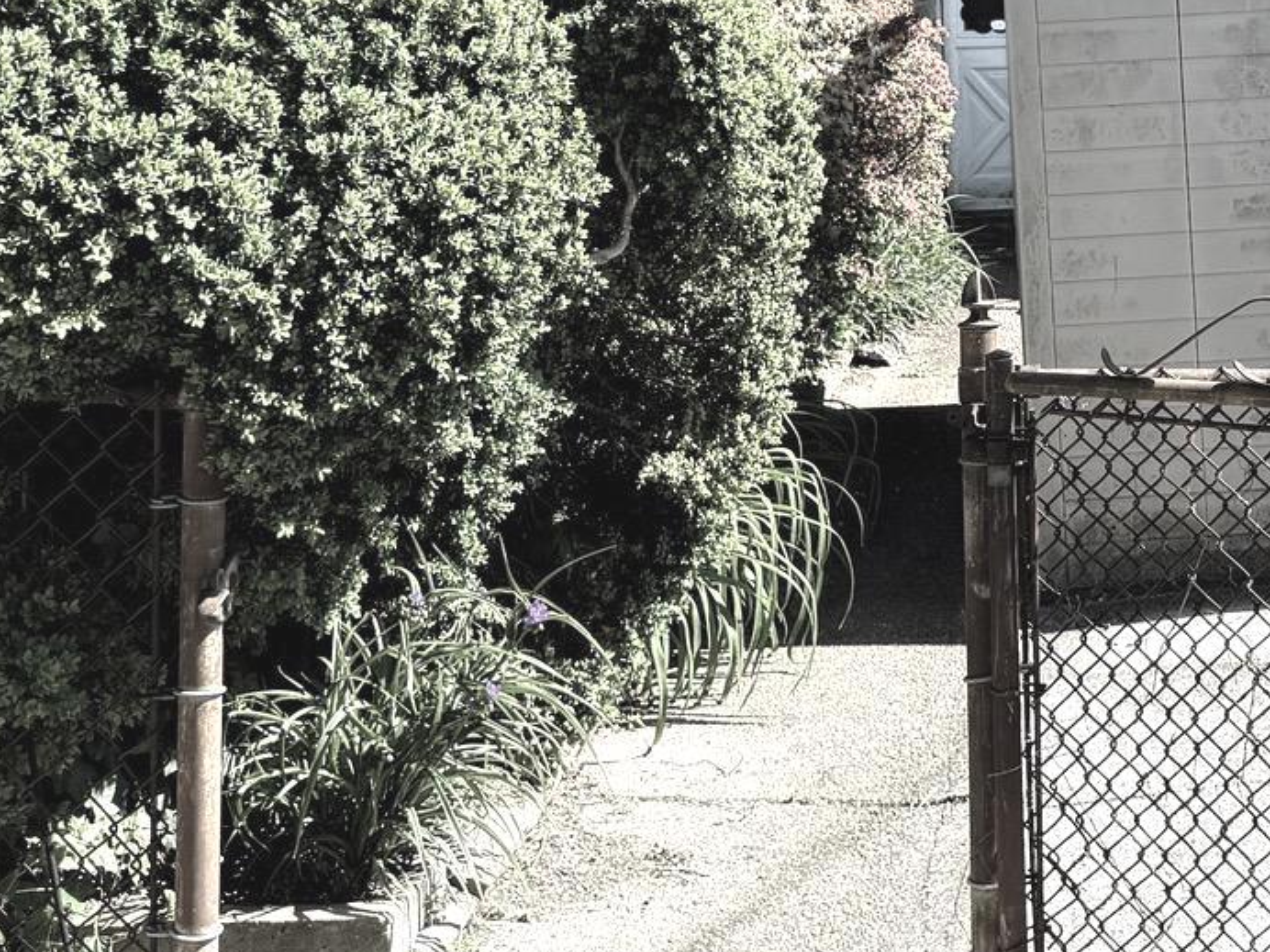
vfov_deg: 19.8
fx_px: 2605
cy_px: -106
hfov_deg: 26.4
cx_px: 1167
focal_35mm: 71
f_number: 1.78
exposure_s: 1/2169
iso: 100
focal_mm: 6.76
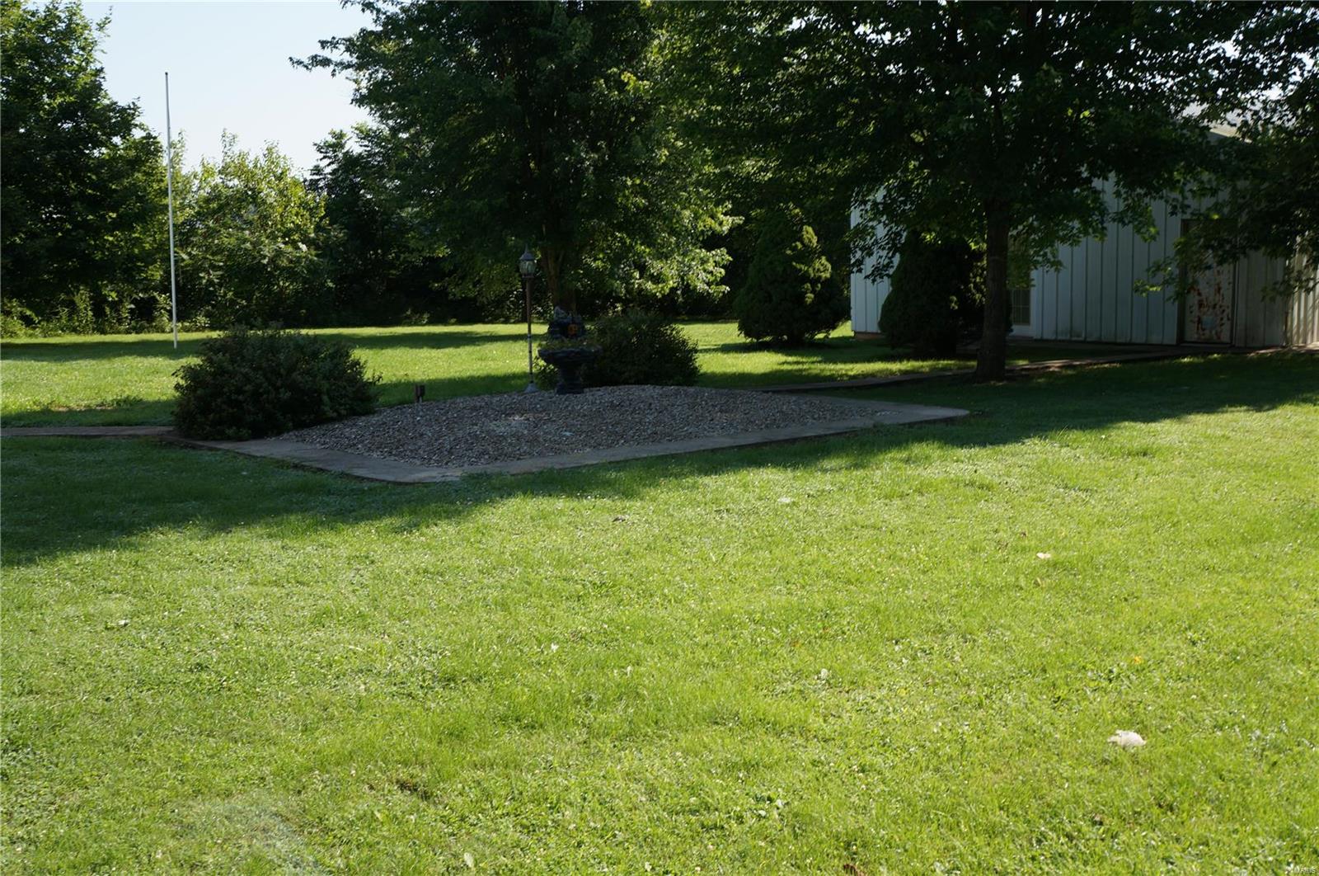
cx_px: 660
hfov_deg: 46.5
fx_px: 1537
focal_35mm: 42
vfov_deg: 31.8
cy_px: 438
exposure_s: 1/160
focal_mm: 28
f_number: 7.1
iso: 100
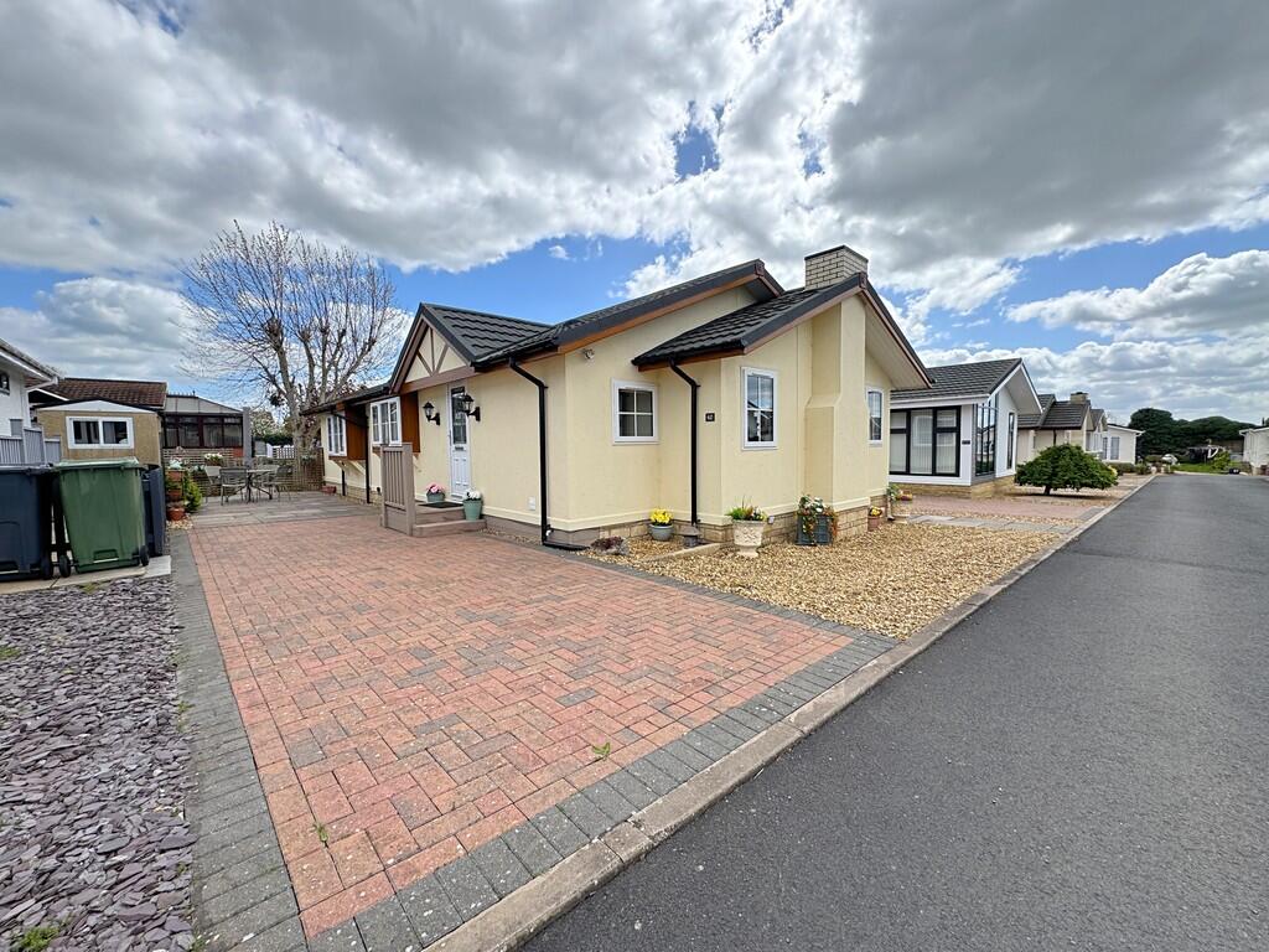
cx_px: 634
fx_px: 513
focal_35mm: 14
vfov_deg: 85.7
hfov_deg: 102.1
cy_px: 476
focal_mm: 2.22
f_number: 2.2
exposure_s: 1/1420
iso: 50
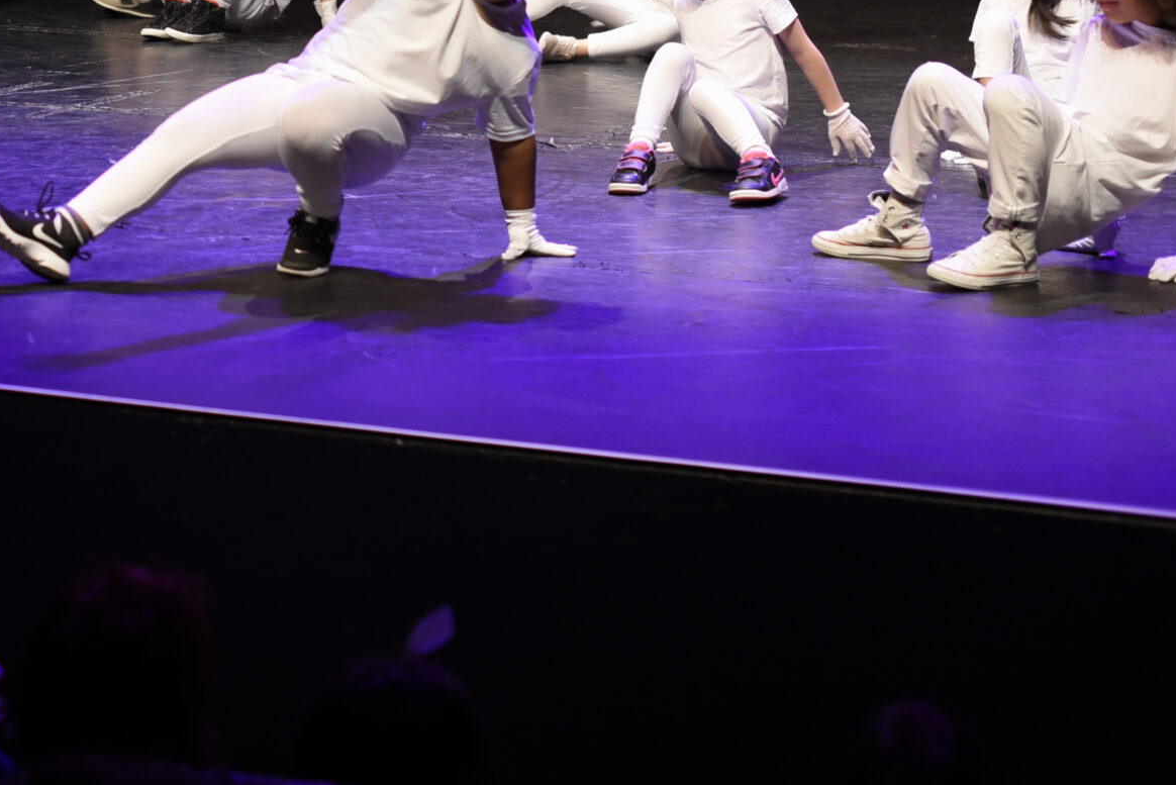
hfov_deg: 18.1
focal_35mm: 110
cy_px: -39
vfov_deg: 12.3
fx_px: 3594
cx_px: 7
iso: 800
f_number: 2.8
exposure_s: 1/125
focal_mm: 50
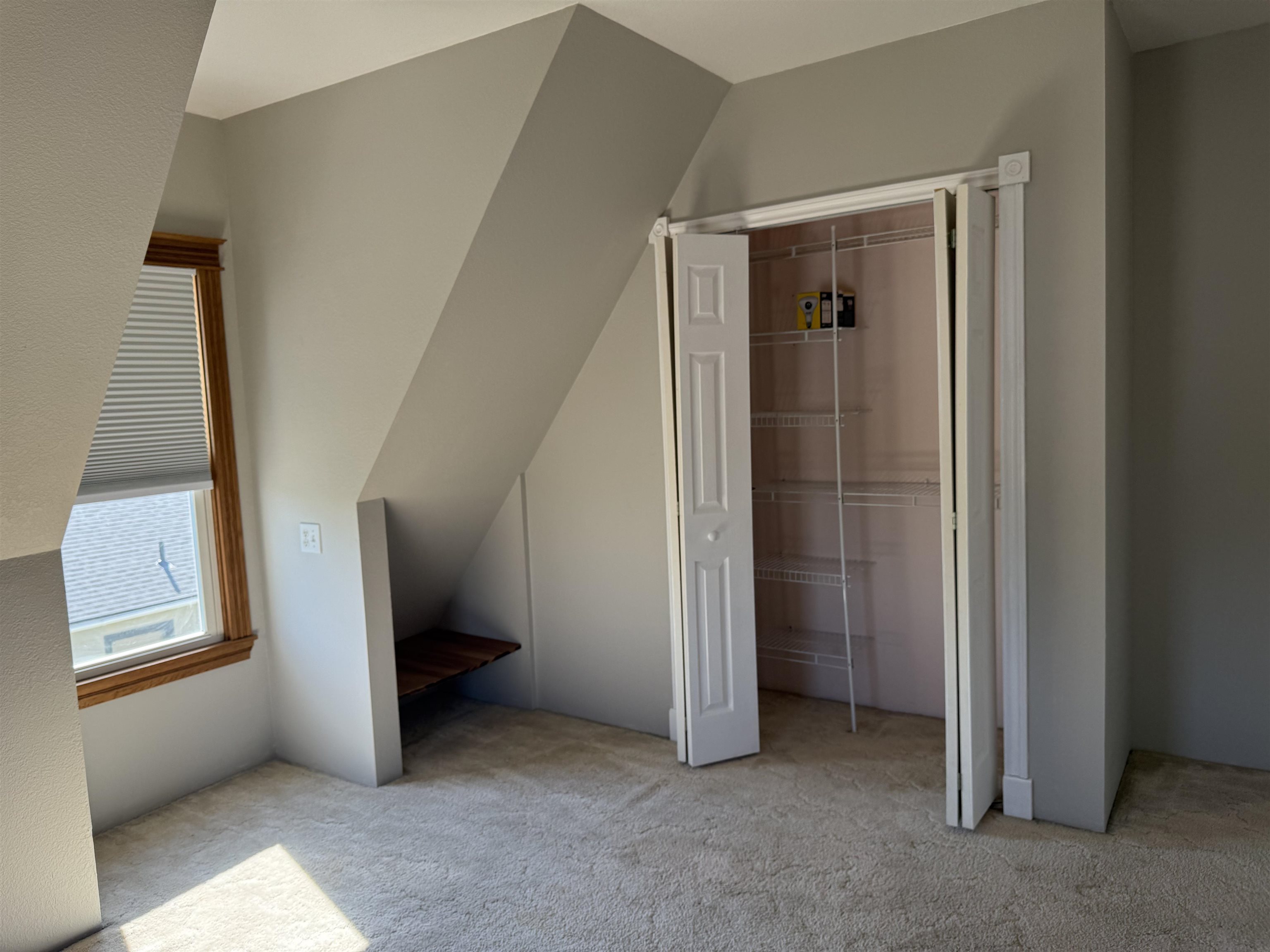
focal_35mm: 24
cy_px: 476
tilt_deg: -3.6
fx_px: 881
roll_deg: +2.1
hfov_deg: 71.6
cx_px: 635
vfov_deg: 56.8
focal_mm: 6.76
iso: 80
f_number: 1.78
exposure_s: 1/329
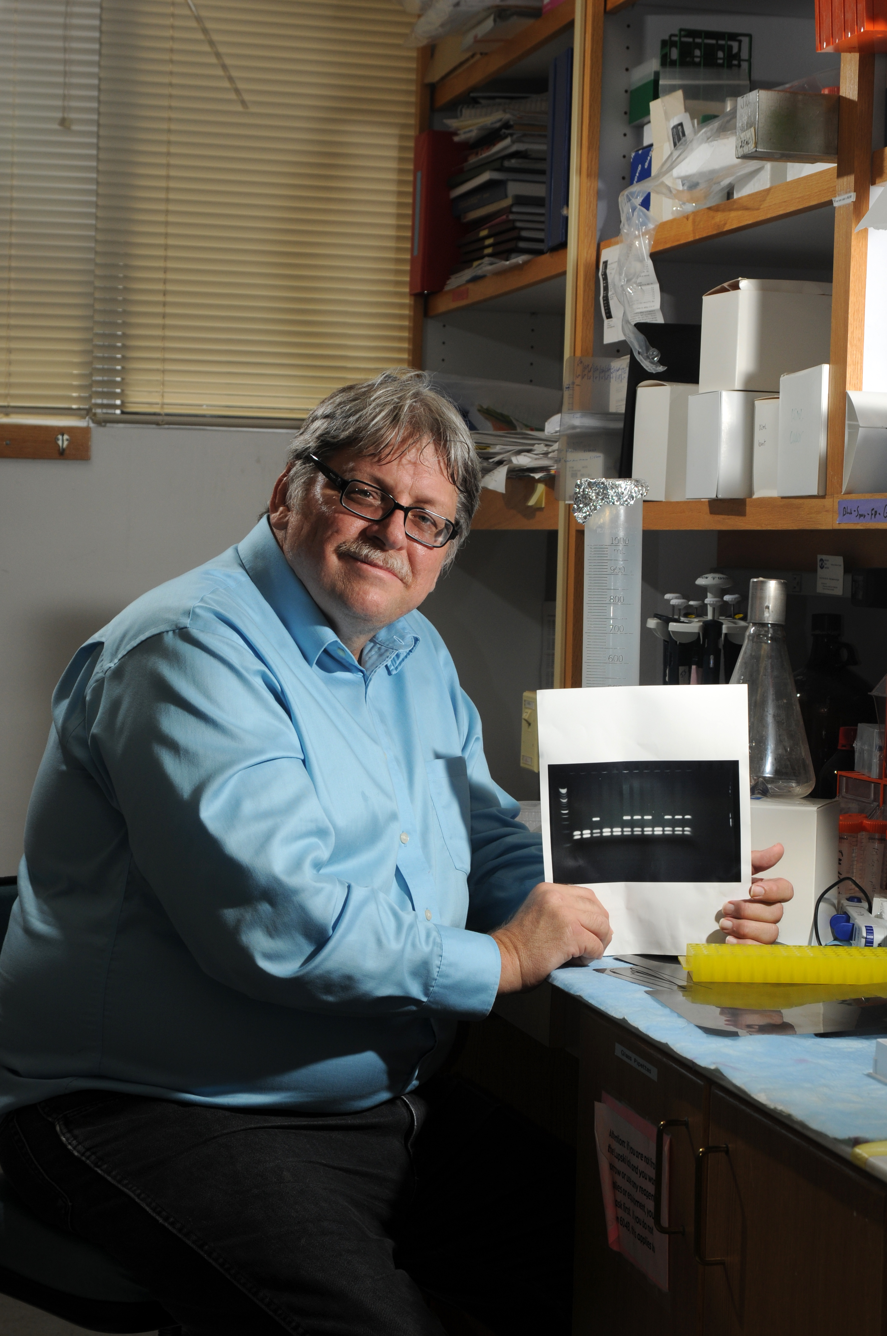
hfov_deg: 19.7
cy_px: 668
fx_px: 2557
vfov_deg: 29.3
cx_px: 444
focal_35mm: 69
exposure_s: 1/160
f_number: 7.1
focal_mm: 46
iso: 200
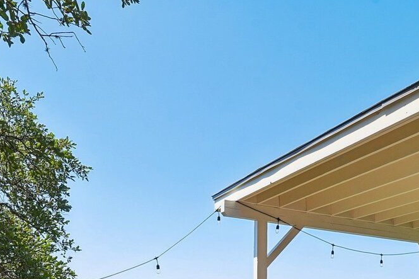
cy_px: 326
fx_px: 454
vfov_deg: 29.8
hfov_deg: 48.9
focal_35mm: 39
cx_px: 270
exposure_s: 1/200
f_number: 8
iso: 400
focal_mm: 16
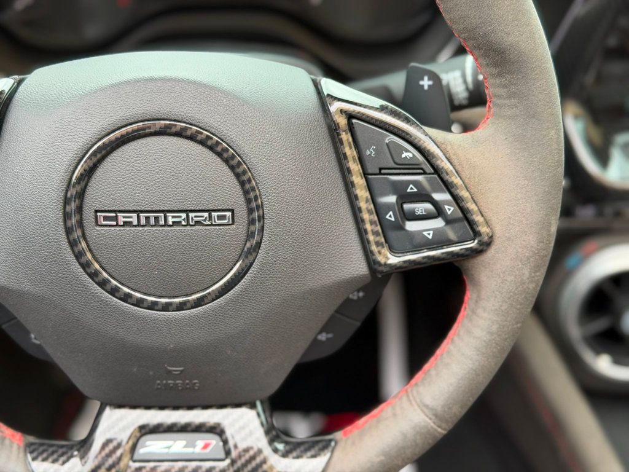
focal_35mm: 48
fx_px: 872
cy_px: 236
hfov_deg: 39.7
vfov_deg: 30.3
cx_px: 314
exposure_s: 1/136
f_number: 1.78
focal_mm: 6.76
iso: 50
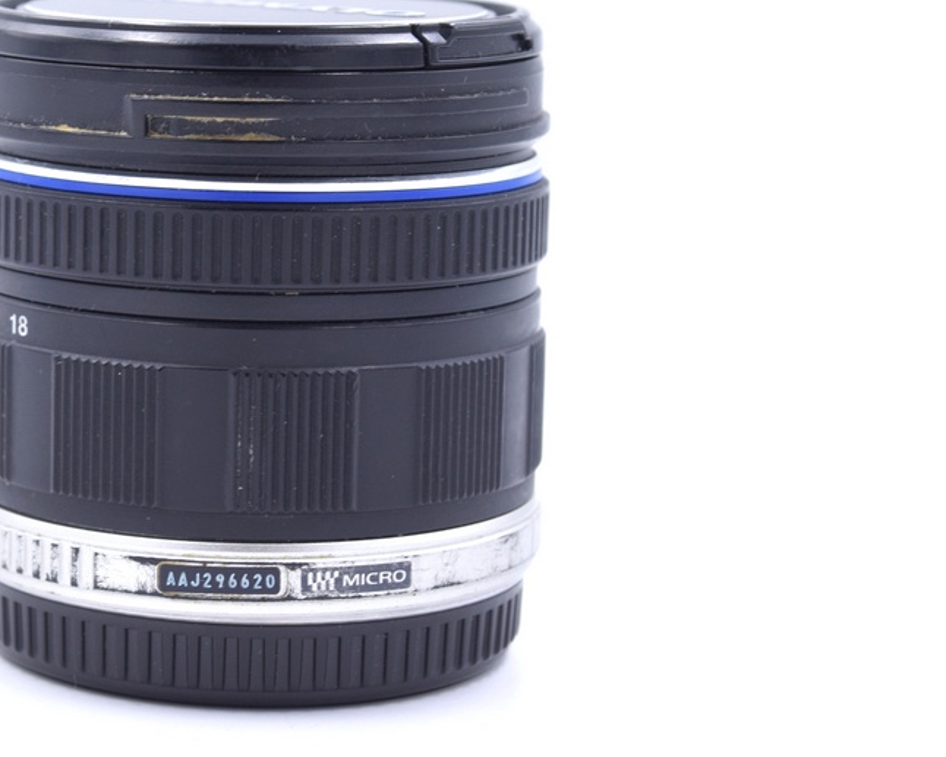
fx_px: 3353
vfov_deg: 12.9
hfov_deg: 16.0
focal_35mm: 120
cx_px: 228
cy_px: 277
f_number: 8
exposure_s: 1/100
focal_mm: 55
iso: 400
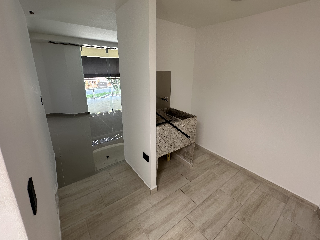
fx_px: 148
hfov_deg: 94.4
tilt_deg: -13.2
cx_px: 167
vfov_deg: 77.9
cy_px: 108
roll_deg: +0.1
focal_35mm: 16
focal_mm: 2.22
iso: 64
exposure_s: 1/99
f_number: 2.2
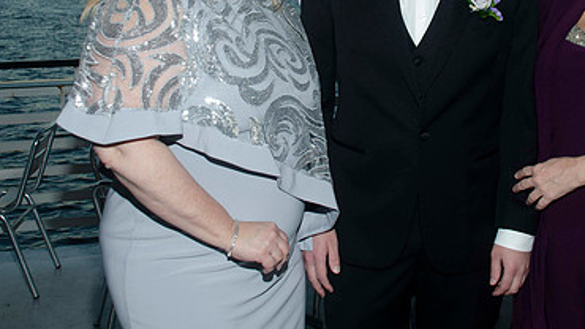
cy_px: 38
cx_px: 372
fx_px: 838
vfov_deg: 21.7
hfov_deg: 38.2
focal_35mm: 54
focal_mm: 22
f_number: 5.6
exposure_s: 1/250
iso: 100
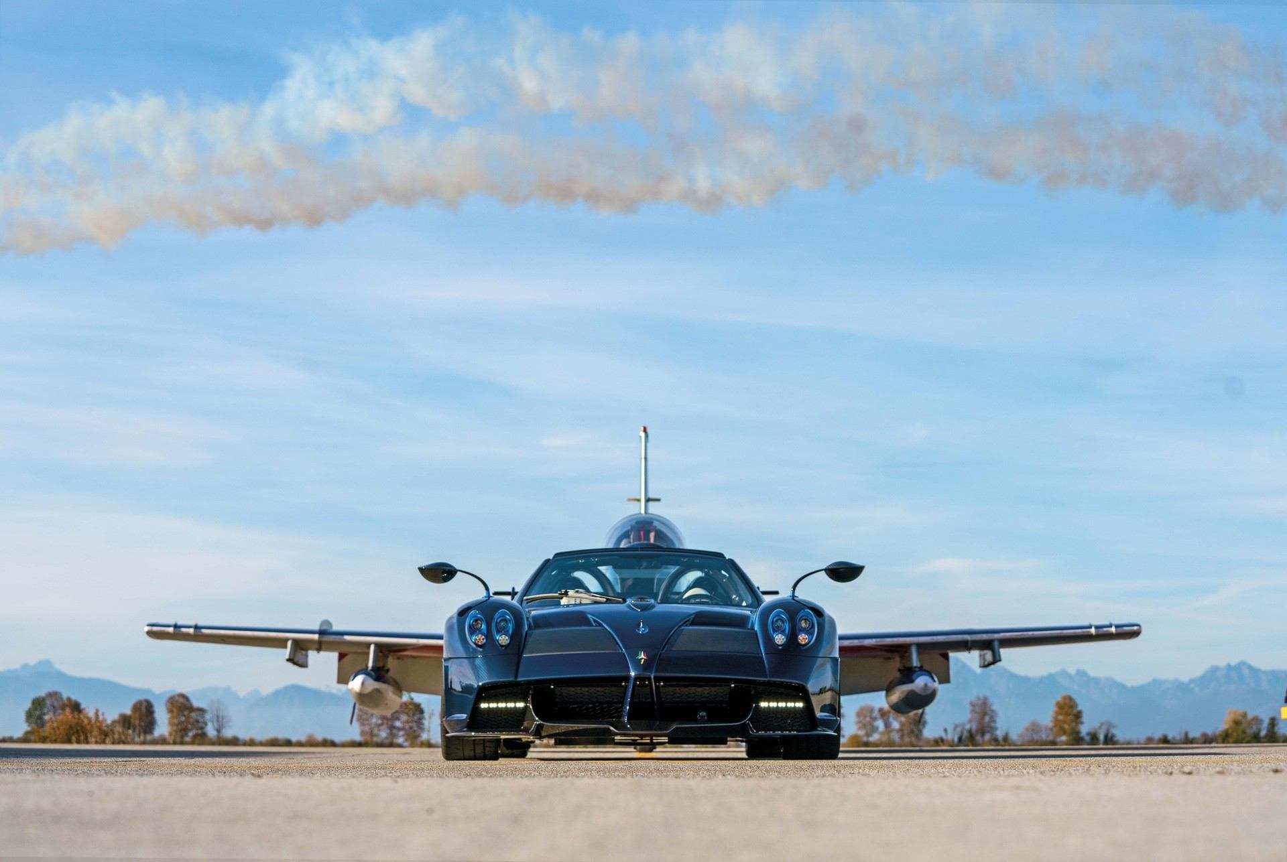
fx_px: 2507
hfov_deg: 28.8
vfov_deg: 19.5
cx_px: 644
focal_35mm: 70
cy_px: 431
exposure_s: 1/1250
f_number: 5.6
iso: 250
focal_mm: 70
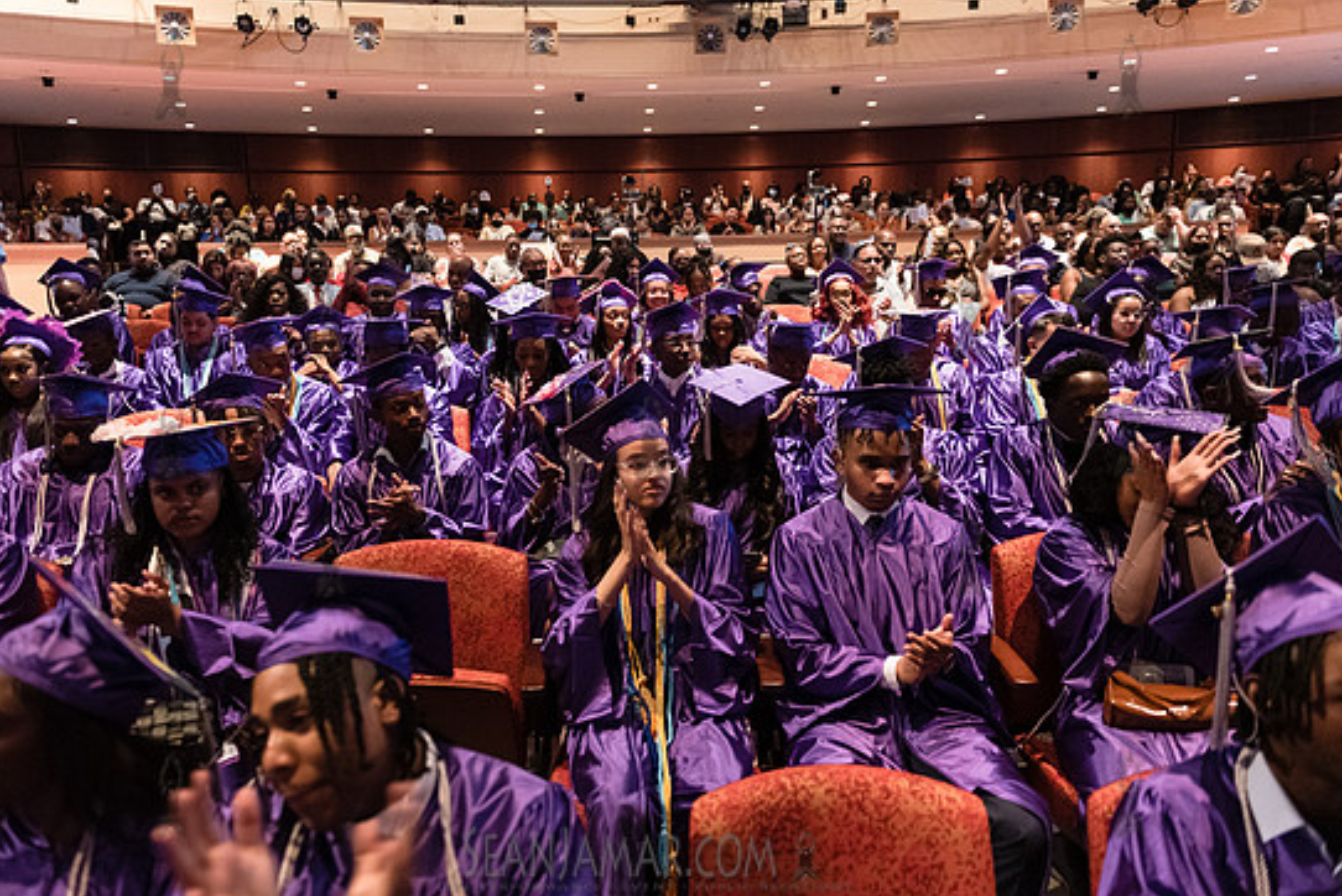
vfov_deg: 49.6
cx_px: 649
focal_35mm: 26
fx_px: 970
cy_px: 434
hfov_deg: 69.3
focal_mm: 24
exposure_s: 1/160
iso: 4000
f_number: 2.8
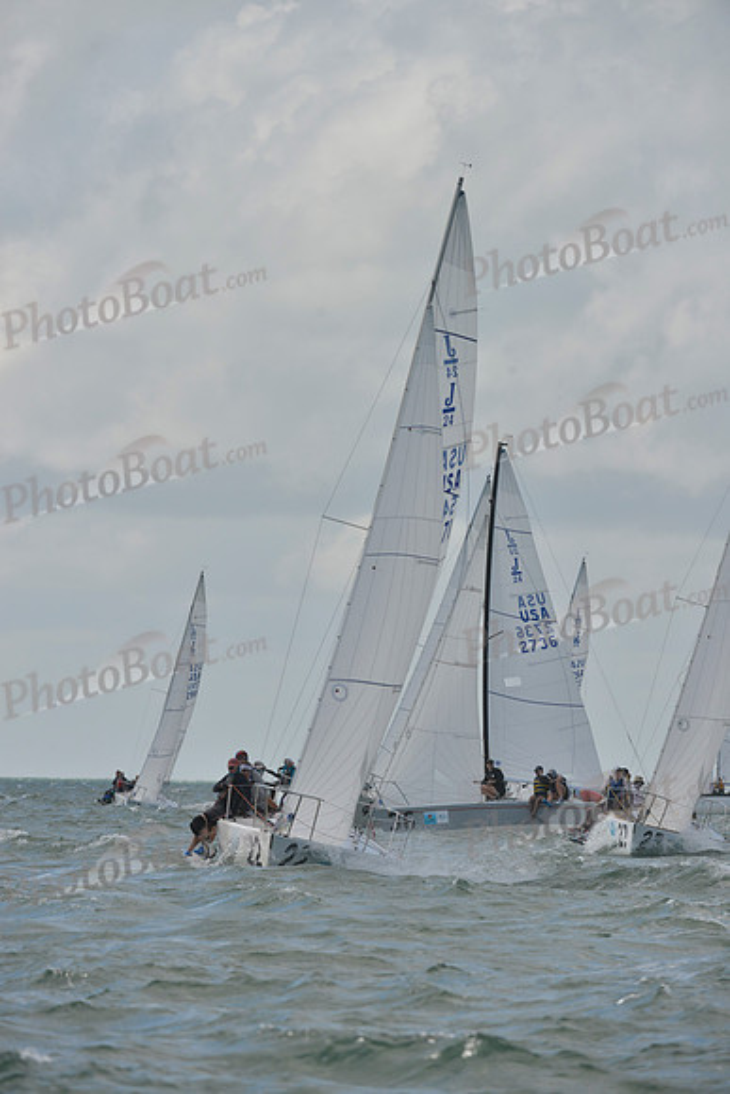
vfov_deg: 7.6
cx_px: 365
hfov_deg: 5.1
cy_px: 547
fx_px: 8207
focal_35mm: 270
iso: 280
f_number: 8
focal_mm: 270
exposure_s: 1/1250
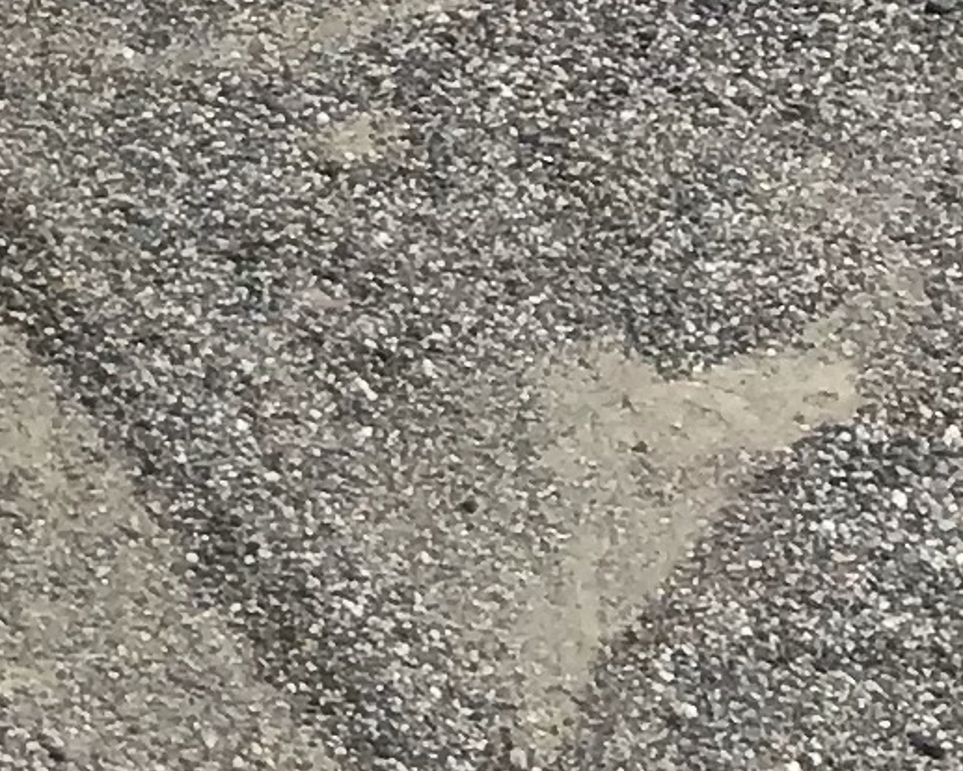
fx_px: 5446
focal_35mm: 191
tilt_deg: -35.5
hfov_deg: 8.5
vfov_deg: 8.0
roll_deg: +1.9
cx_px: -1865
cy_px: -216
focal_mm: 3.3
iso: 25
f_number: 2.4
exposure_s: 1/360
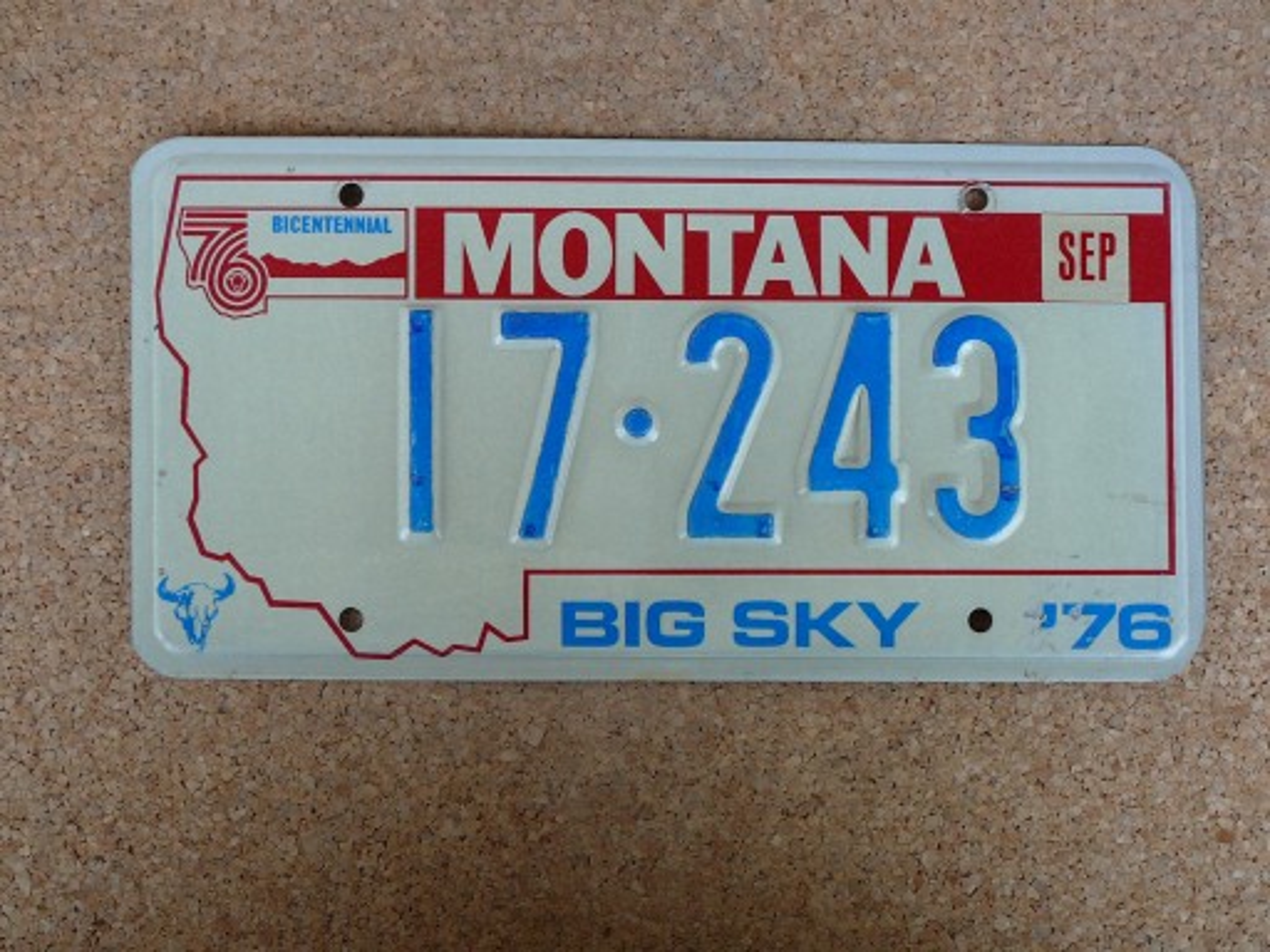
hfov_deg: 45.8
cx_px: 635
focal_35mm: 41
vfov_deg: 35.1
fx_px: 1504
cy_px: 476
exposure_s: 1/30
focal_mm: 6.1
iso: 100
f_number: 3.1
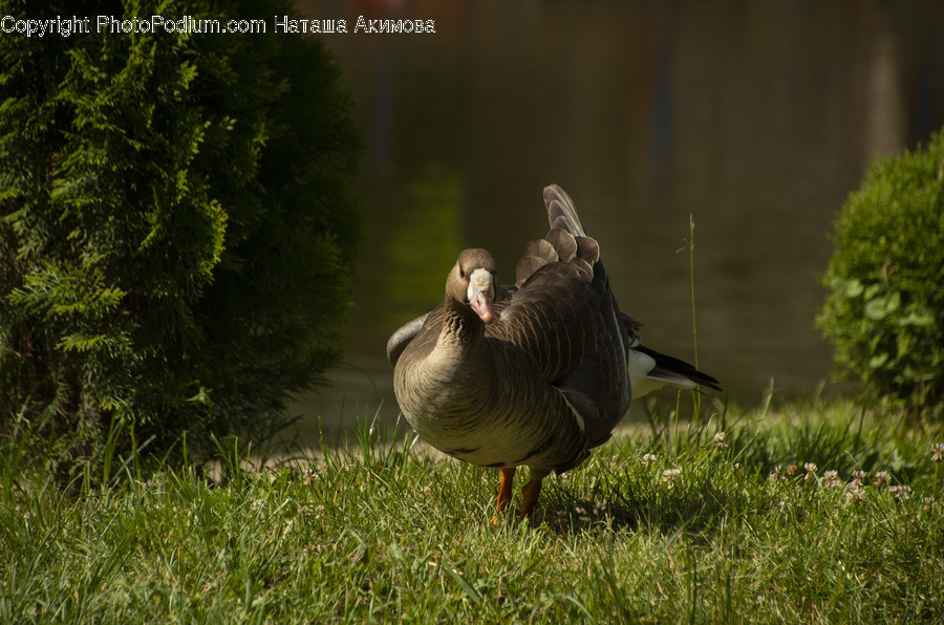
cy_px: 312
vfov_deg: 4.3
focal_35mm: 315
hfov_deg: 6.6
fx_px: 8242
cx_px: 472
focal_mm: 210
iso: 200
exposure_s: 1/1000
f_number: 6.3
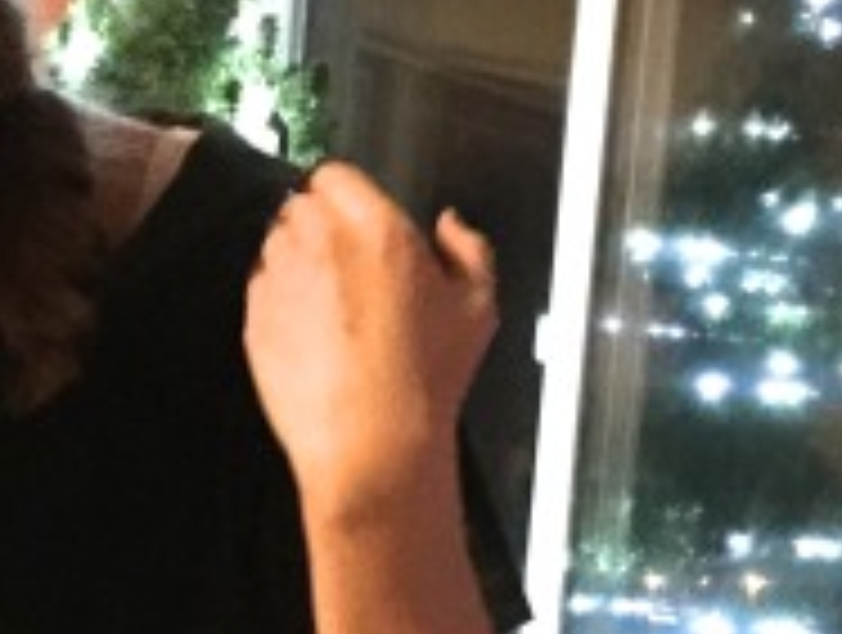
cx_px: -216
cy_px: 782
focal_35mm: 99
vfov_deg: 14.5
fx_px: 2413
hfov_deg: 18.6
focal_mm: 4.15
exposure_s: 1/4
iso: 320
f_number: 2.2
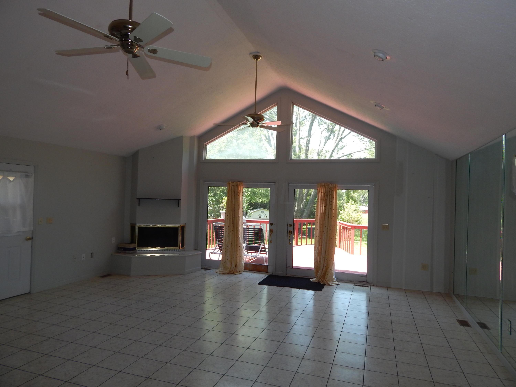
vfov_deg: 58.9
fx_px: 343
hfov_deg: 73.9
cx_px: 258
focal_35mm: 23
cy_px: 194
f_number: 3
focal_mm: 4
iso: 125
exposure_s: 1/160
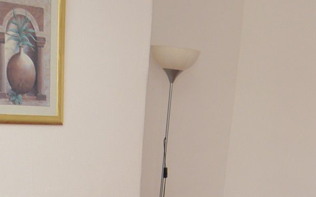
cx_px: 162
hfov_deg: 27.5
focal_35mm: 75
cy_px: 414
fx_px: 646
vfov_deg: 14.1
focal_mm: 10
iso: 200
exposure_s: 1/90
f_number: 4.8
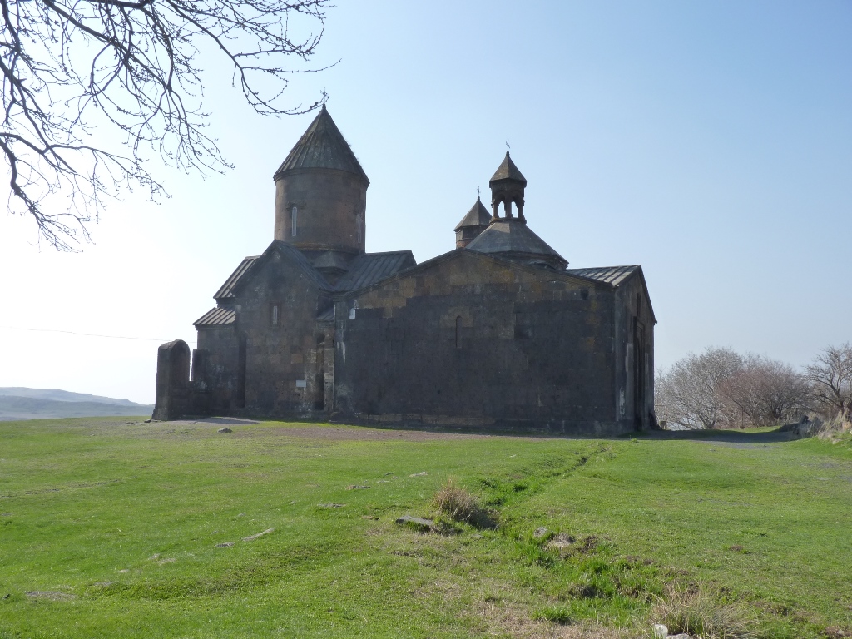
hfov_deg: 63.4
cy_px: 320
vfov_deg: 49.7
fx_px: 689
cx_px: 426
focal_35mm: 28
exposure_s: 1/320
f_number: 5.6
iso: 125
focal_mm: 5
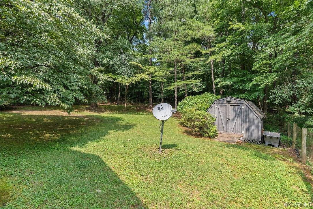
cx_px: 156
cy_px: 104
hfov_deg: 96.7
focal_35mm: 16
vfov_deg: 73.8
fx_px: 139
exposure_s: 1/60
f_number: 8
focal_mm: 16
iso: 800
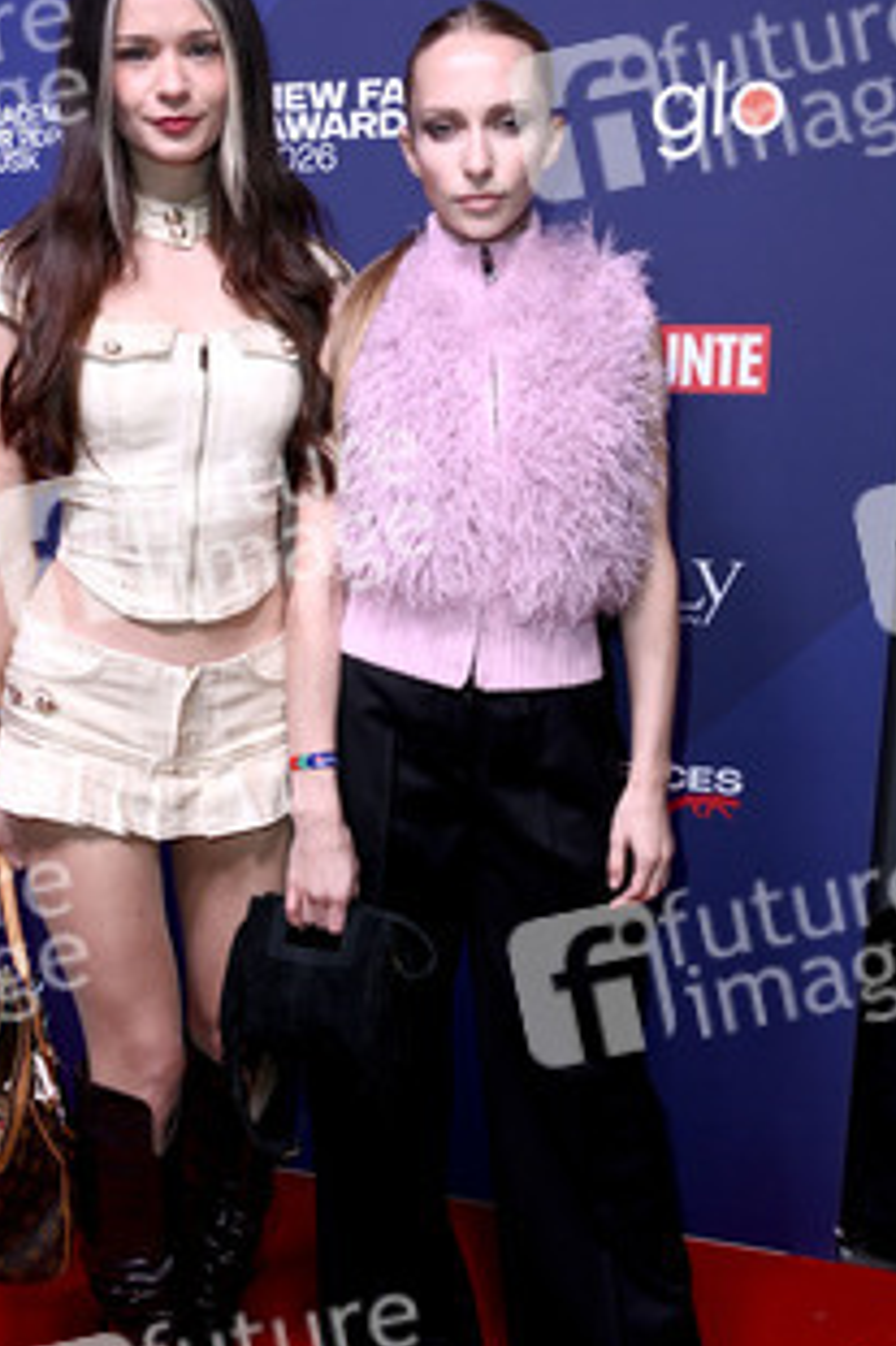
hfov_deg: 29.7
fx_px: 1682
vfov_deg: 43.6
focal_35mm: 45
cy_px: 749
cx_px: 338
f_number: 5.6
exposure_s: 1/250
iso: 1000
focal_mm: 35
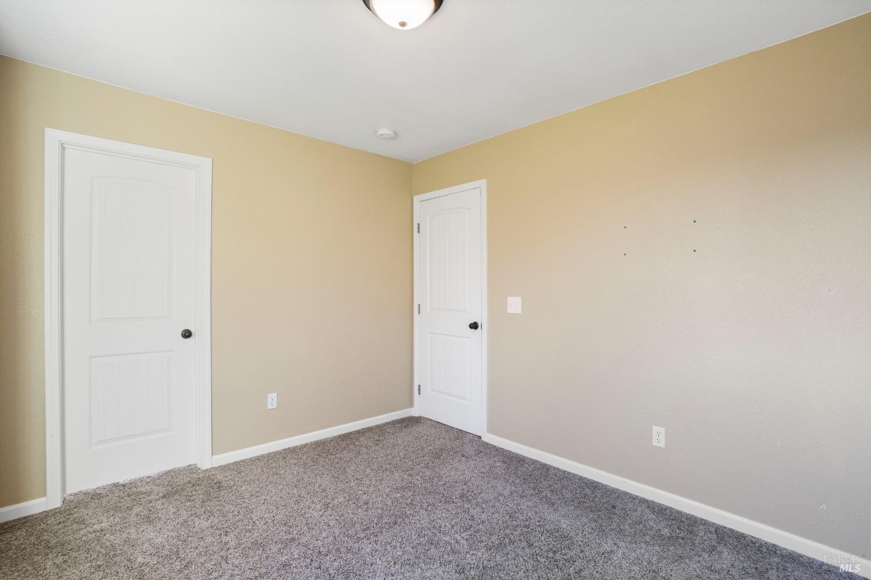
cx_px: 436
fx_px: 387
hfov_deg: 96.8
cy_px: 290
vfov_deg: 73.7
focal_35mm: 16
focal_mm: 16
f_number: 9
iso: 250
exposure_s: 1/4
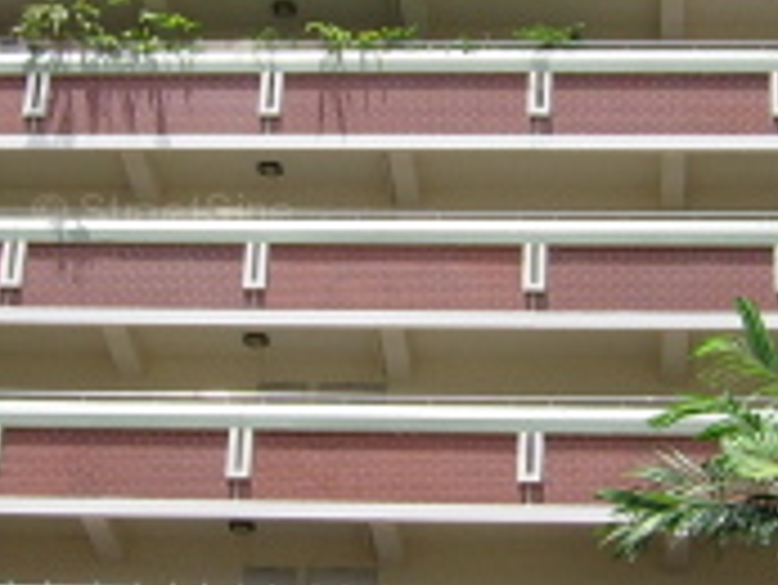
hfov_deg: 17.7
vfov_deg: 13.3
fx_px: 2496
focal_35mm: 111
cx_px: 369
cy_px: 216
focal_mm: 5.95
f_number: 5.8
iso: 50
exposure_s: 1/420
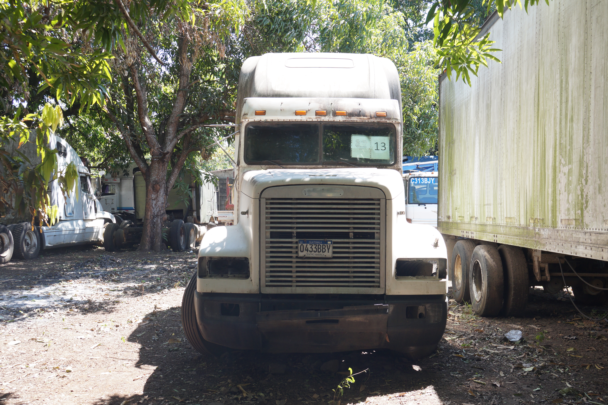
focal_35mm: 34
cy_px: 202
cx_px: 304
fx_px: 582
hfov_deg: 55.1
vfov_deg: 38.3
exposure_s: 1/80
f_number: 7.1
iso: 200
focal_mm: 23
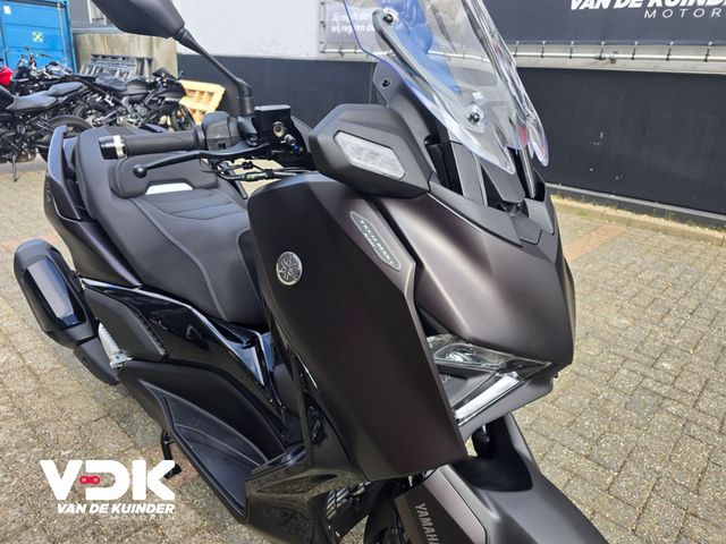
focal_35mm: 23
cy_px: 272
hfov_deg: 73.9
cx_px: 363
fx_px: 482
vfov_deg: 58.9
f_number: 1.7
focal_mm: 6.3
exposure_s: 1/180
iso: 20
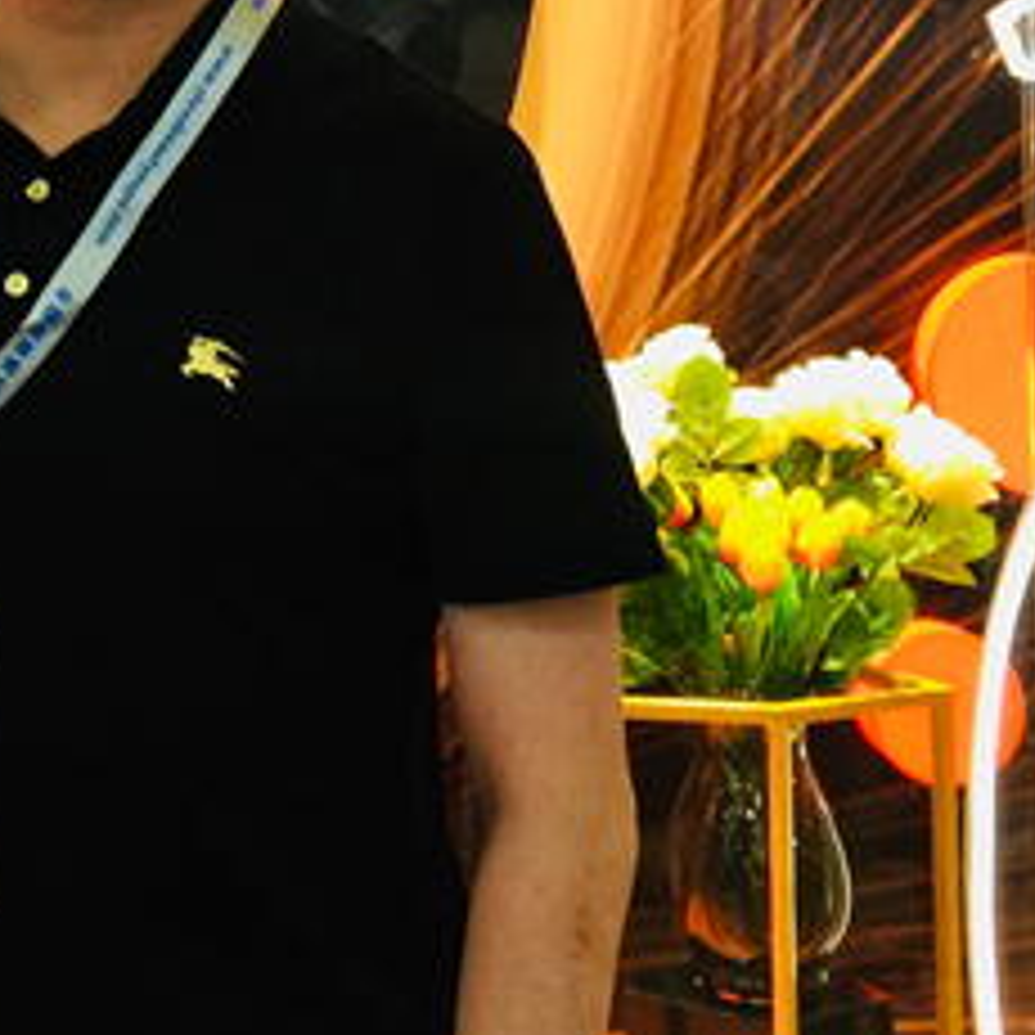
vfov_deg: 18.6
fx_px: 3011
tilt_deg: +1.7
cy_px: -176
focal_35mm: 89
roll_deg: -1.3
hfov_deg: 18.8
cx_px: -72
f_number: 2.2
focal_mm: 4.15
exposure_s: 1/33
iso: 32
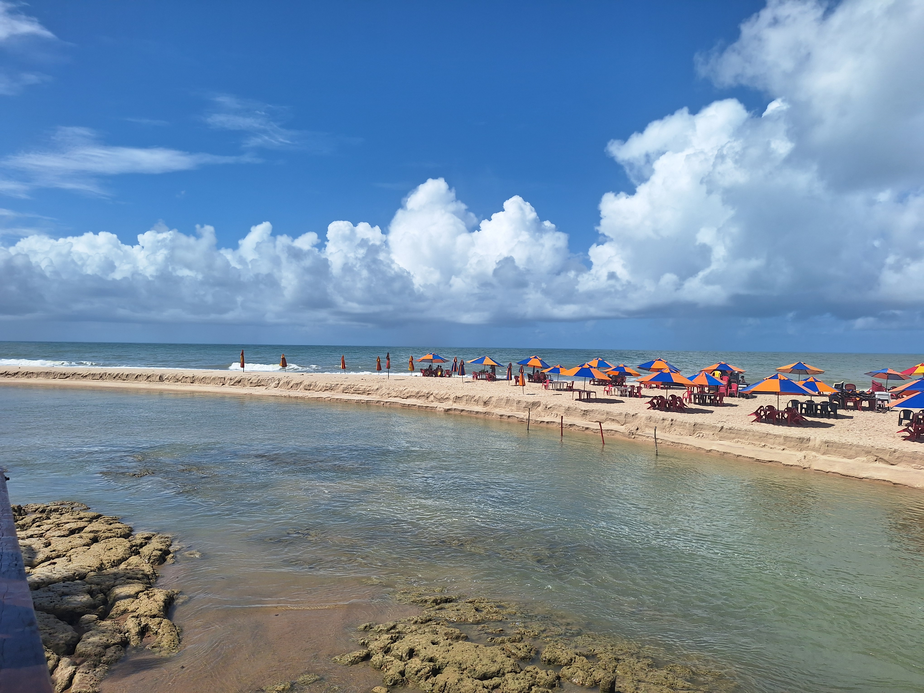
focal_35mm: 23
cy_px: 346
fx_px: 614
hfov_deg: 73.9
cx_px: 462
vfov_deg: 58.9
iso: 40
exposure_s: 1/3984
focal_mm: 5.54
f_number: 1.8
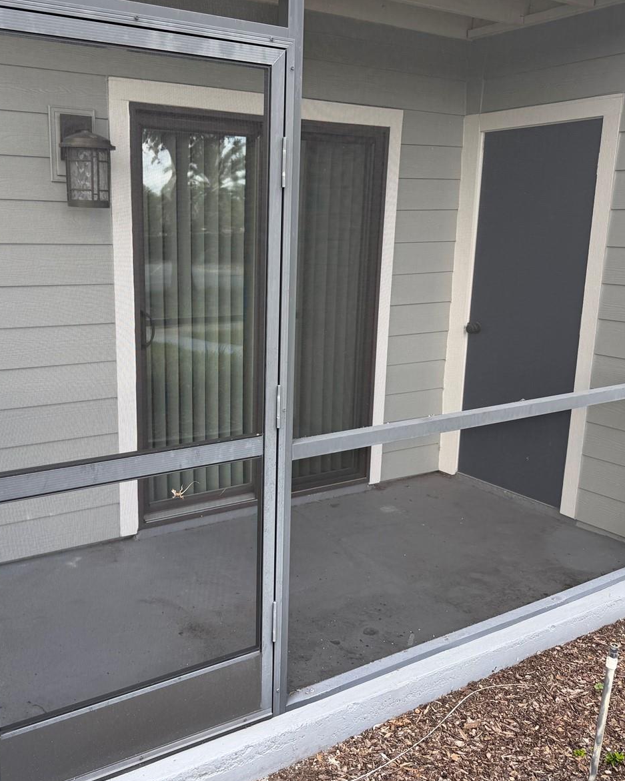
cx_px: 247
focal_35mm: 32
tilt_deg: -11.7
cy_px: 387
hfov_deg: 45.5
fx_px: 740
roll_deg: -0.5
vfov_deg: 55.7
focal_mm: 6.76
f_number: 1.78
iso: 80
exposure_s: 1/403
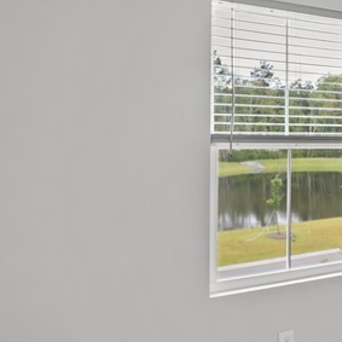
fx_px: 548
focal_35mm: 49
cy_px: 132
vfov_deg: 34.5
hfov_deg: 27.6
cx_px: 466
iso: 2500
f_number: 8
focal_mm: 15
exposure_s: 1/30
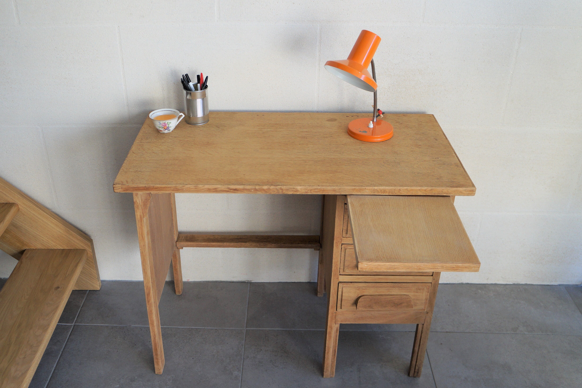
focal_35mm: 30
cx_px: 291
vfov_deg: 43.6
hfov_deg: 61.9
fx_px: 485
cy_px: 194
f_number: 4
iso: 320
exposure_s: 1/160
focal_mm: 20
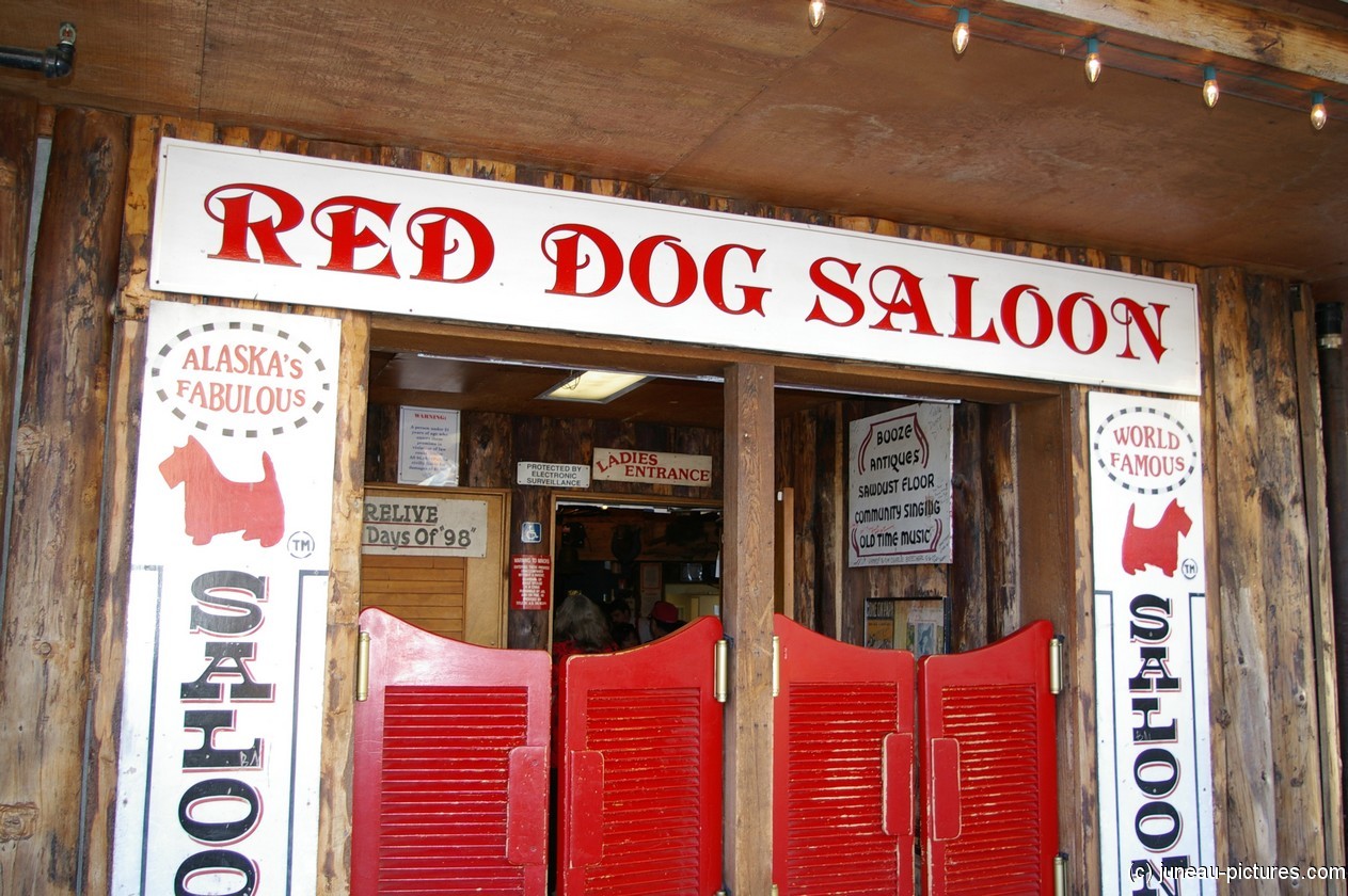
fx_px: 1291
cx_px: 674
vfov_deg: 38.3
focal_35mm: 34
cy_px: 448
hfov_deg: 55.1
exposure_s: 1/125
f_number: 4
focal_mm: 23
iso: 200
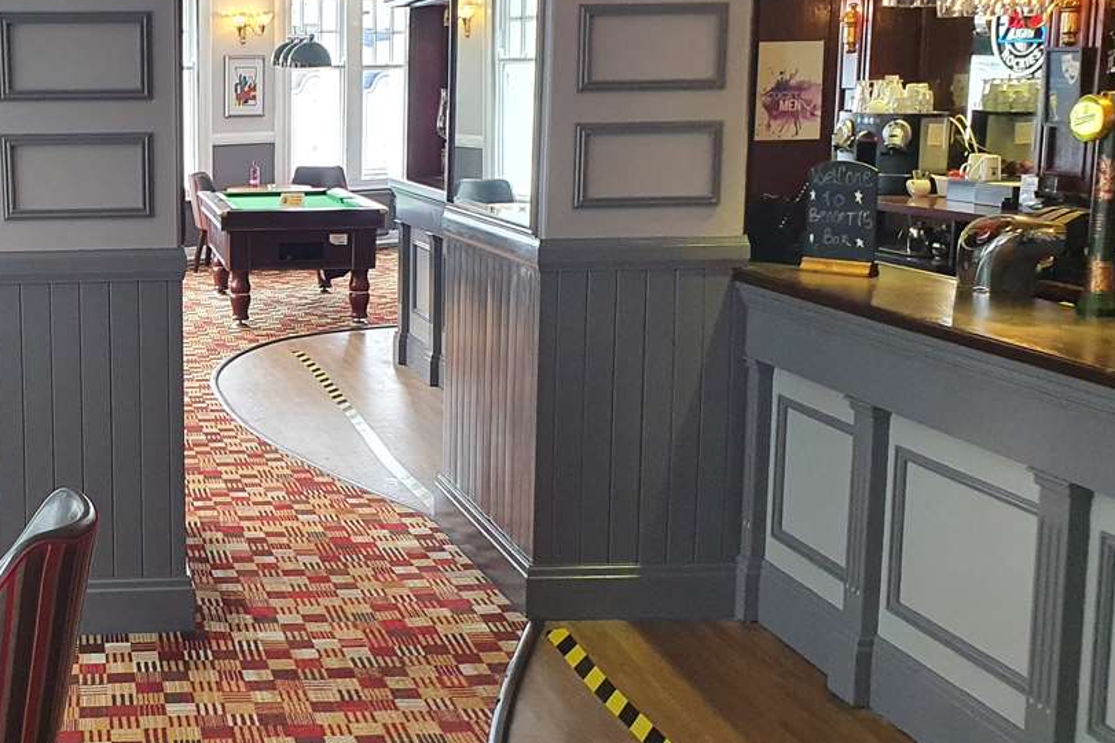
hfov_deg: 37.5
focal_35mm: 50
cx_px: 153
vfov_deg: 27.0
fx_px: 1549
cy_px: 339
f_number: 2.4
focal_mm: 4.32
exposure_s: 1/100
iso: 200
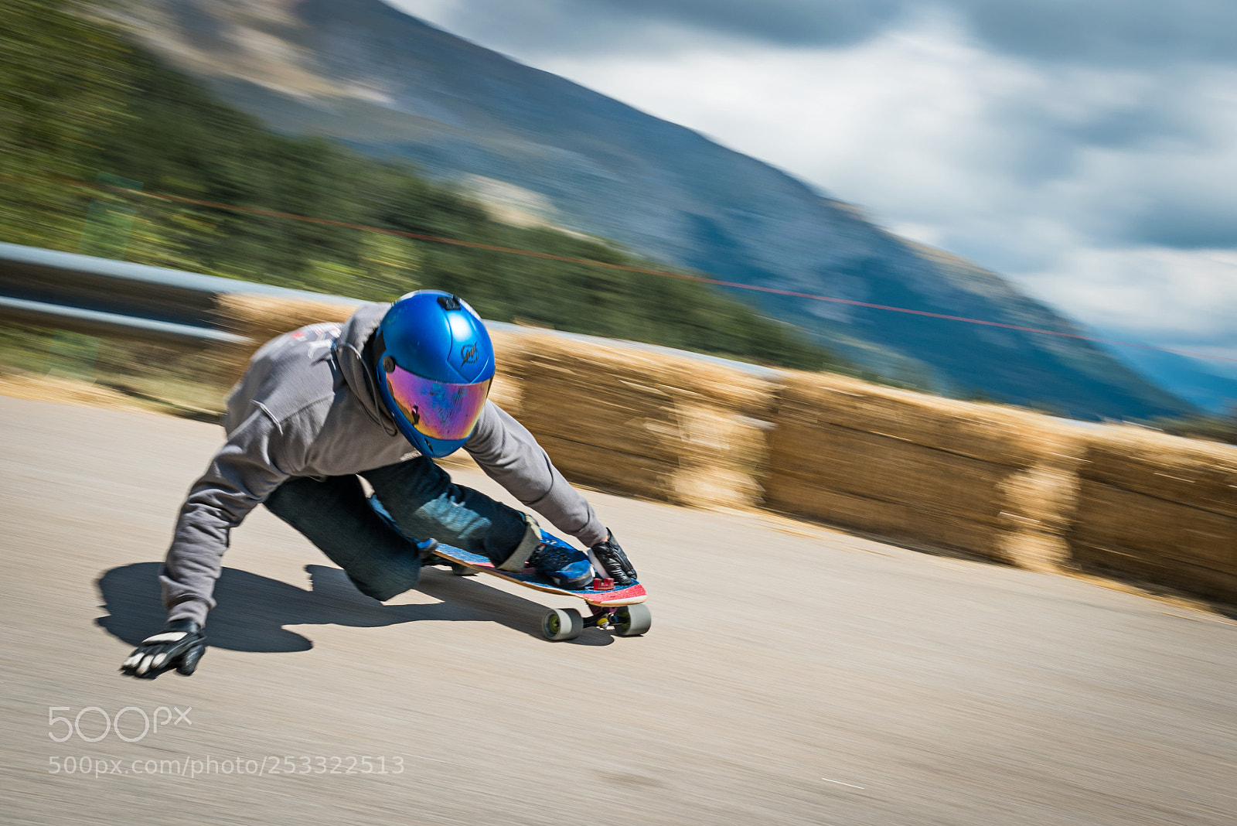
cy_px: 413
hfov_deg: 58.7
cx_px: 618
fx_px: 1100
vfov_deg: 41.1
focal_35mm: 32
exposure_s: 1/125
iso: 64
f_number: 10
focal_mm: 32
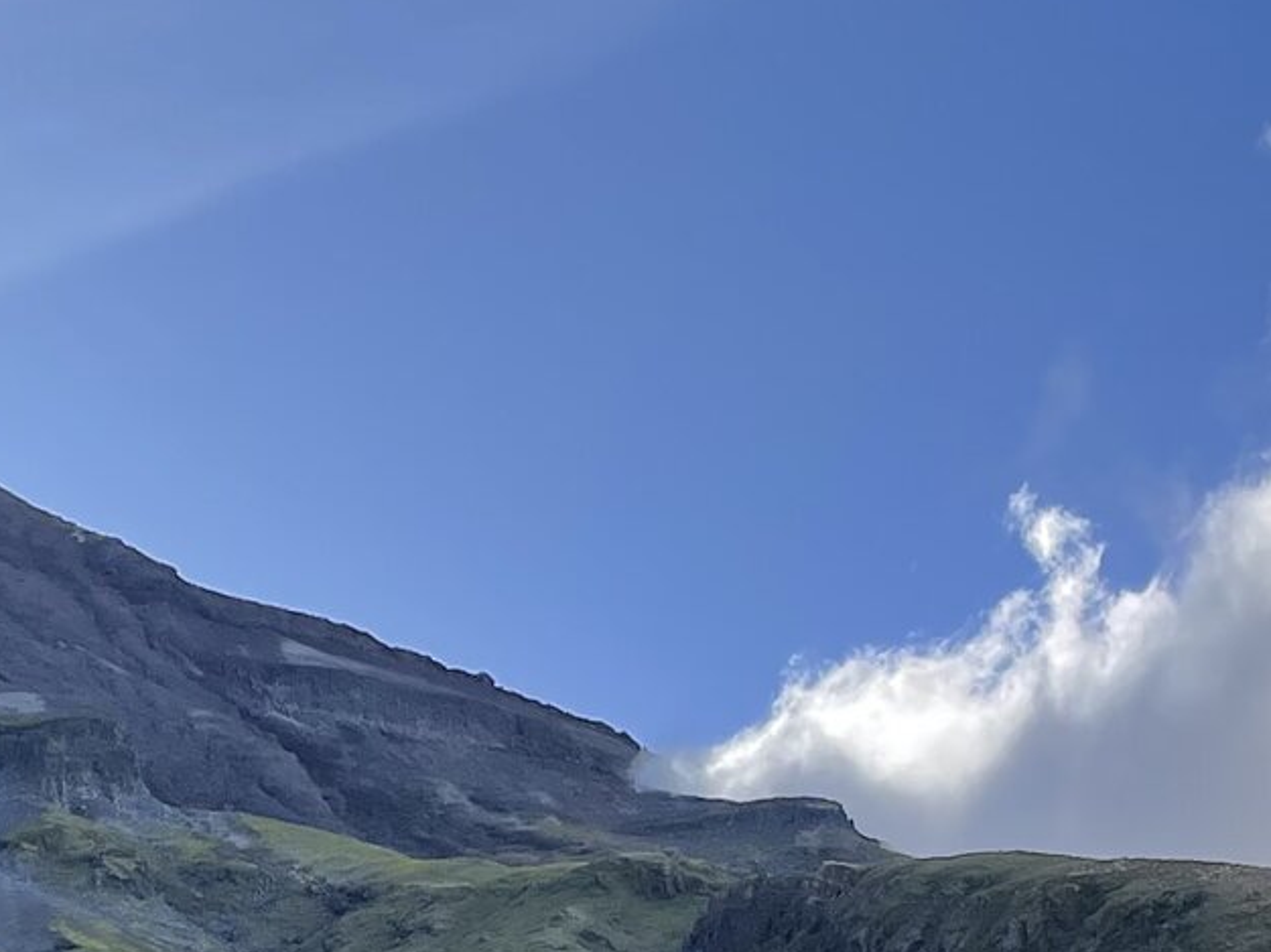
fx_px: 3964
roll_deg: +1.0
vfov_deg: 13.4
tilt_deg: +17.4
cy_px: 1058
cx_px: 341
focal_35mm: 108
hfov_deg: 18.1
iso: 32
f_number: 1.6
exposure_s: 1/2398
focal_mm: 4.2
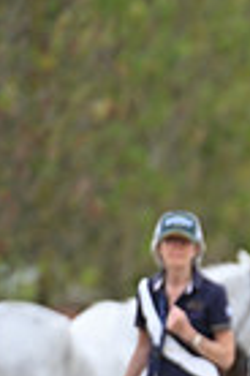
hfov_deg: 0.8
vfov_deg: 1.2
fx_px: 17509
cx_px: 603
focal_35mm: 1681
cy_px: 342
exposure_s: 1/1600
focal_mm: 400
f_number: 5.6
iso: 720
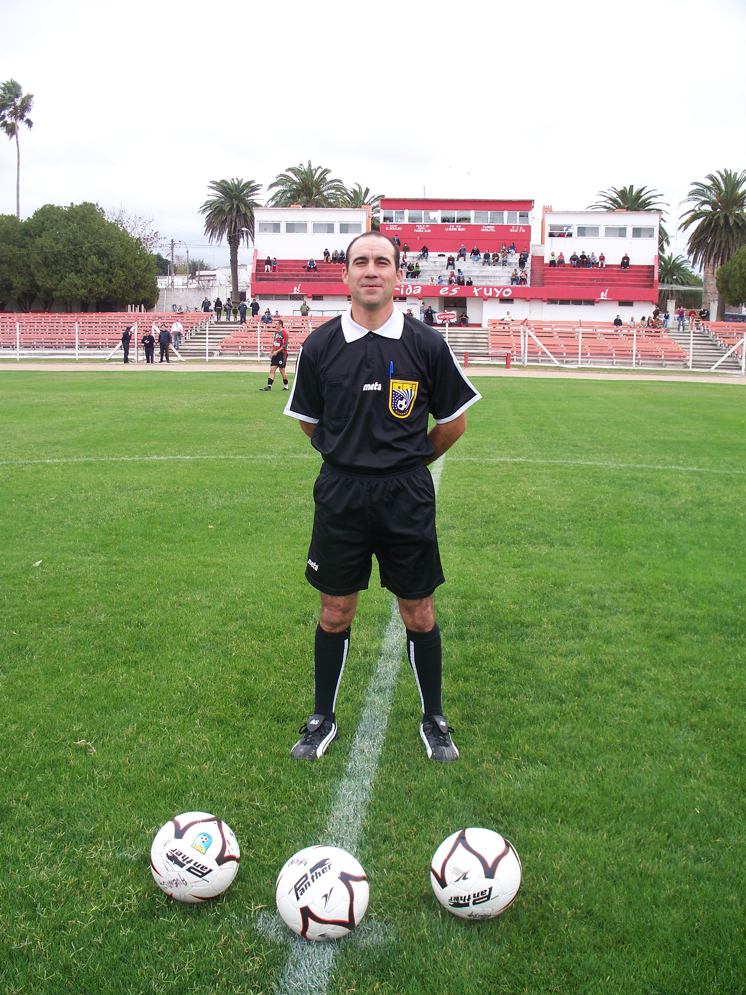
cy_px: 498
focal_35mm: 36
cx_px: 373
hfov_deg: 39.7
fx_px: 1034
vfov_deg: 51.4
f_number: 2.8
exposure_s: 1/160
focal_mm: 7.54
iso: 64
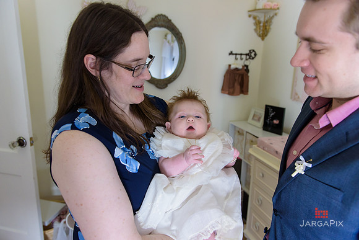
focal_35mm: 24
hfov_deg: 73.7
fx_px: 239
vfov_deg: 53.2
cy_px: 120
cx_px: 180
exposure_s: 1/125
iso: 1600
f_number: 3.2
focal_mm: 24
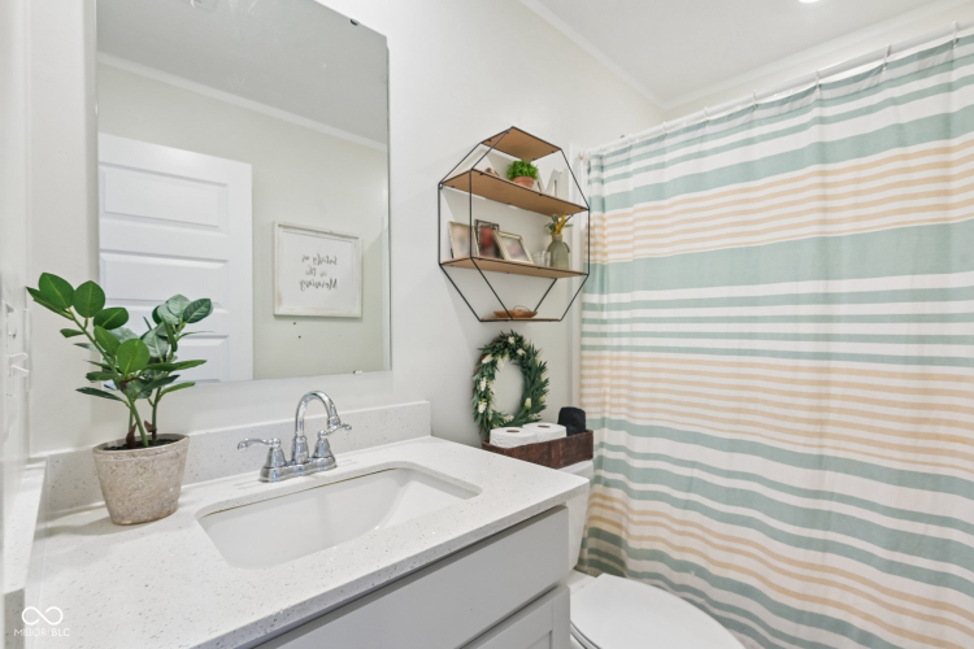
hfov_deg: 96.7
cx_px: 487
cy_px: 324
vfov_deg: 73.7
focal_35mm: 16
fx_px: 433
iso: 400
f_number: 8
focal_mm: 16
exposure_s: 1/15
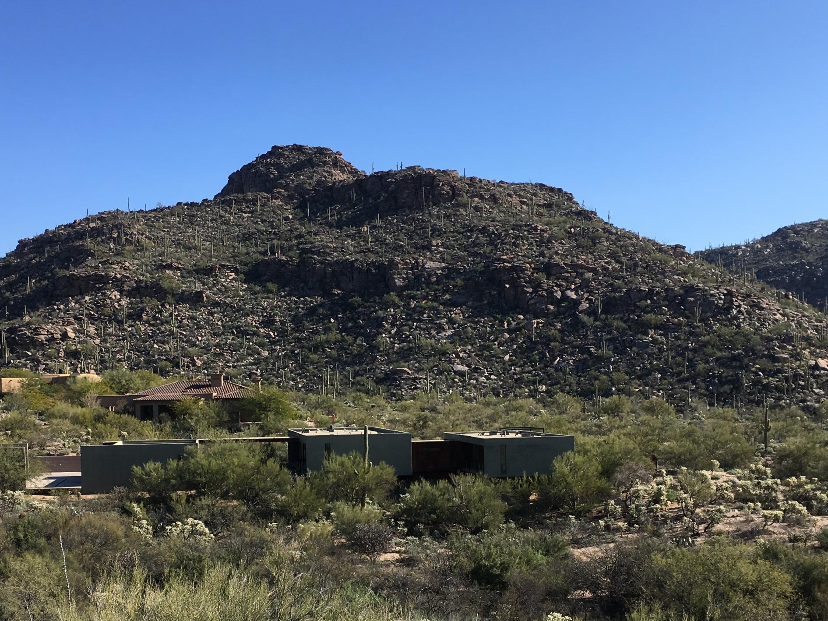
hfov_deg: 41.1
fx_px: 1100
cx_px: 345
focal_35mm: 46
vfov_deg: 31.0
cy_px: 466
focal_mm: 4.15
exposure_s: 1/1304
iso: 25
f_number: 2.2
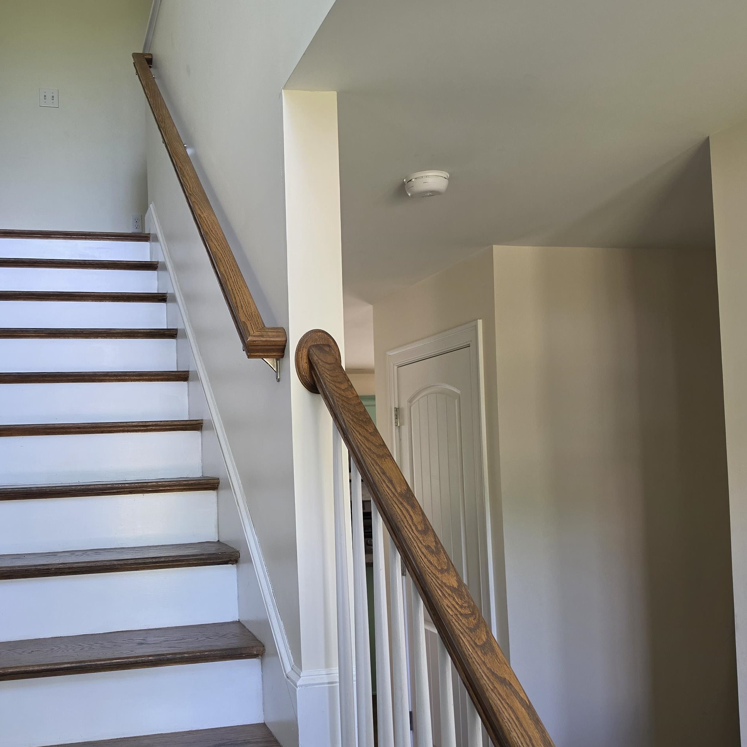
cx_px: 232
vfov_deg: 49.6
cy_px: 432
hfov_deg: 48.7
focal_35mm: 33
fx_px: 806
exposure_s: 1/120
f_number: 1.4
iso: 125
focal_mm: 6.5
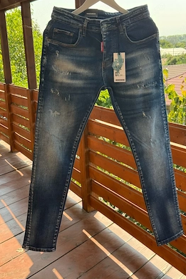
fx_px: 396
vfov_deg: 38.9
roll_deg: +1.8
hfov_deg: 26.5
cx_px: 100
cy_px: 140
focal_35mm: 51
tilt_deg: -12.3
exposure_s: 1/657
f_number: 1.78
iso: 100
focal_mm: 6.76
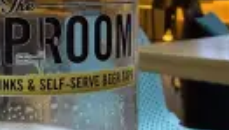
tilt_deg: -5.7
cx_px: 2
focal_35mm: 80
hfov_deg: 25.3
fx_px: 486
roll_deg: -0.6
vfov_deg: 15.1
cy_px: 49
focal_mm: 2.22
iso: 320
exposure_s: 1/60
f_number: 2.2
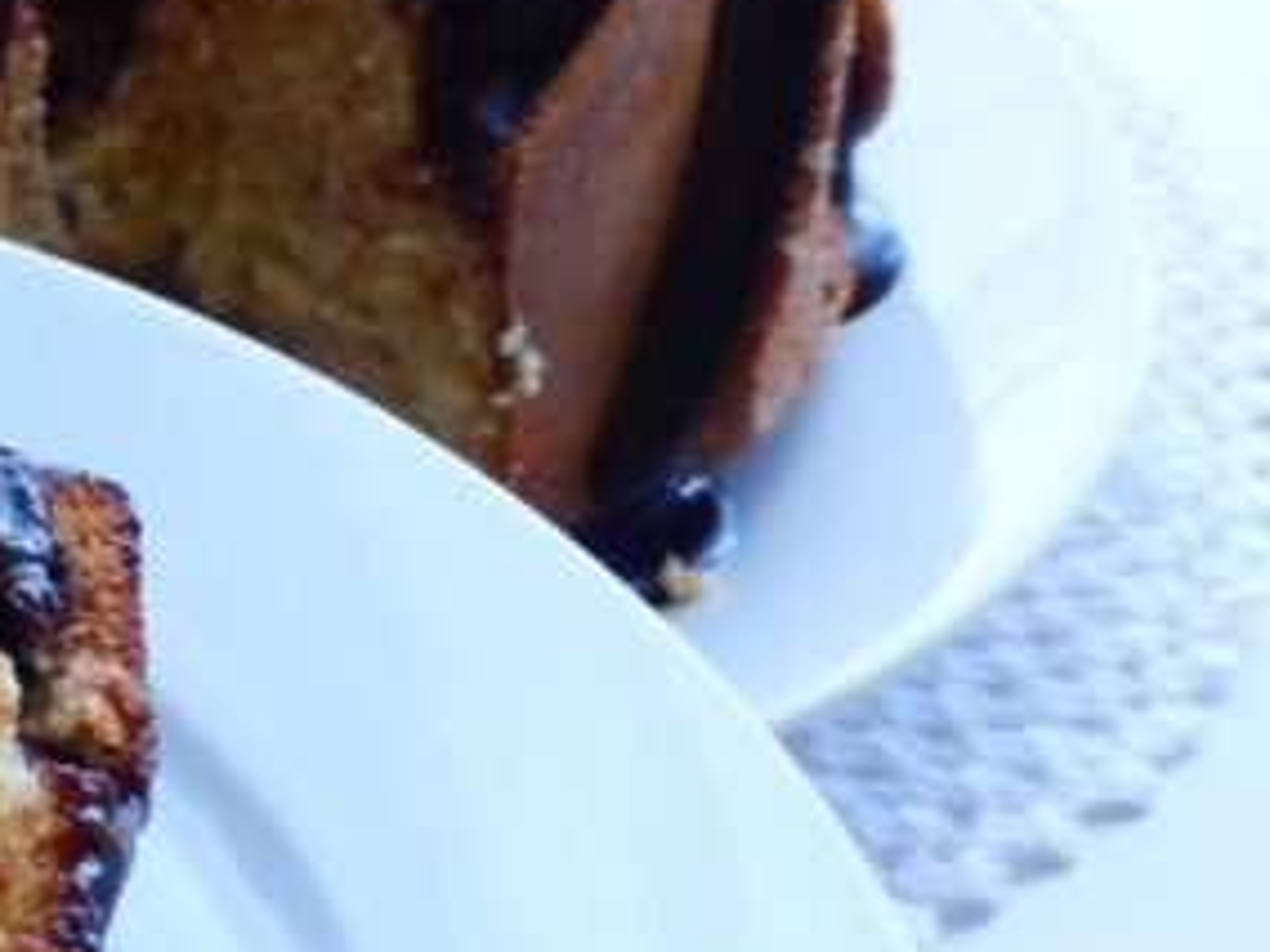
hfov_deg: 23.1
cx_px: -335
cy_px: 639
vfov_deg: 19.3
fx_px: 2788
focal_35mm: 76
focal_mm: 5.4
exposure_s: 1/60
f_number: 3.6
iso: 320
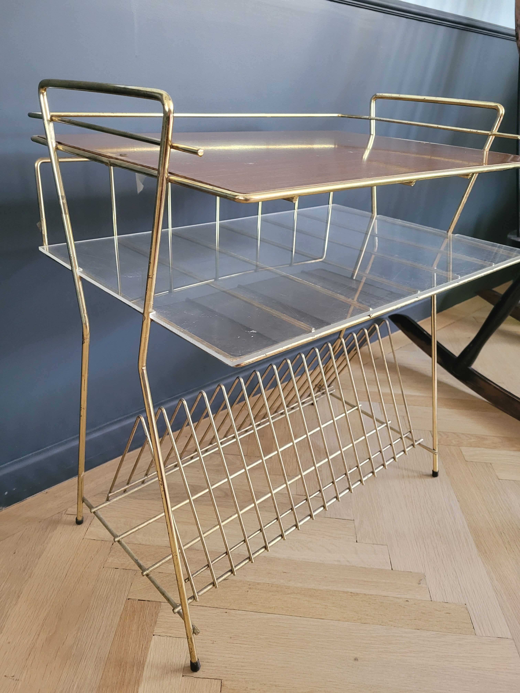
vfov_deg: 67.3
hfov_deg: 53.1
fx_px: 521
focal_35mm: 26
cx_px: 260
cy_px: 346
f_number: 1.8
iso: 640
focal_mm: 5.4
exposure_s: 1/50
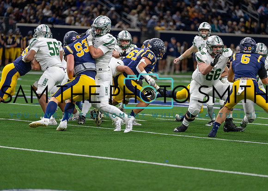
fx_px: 1595
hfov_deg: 9.6
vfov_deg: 6.9
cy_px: 96
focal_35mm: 210
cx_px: 134
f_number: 2.8
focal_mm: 200
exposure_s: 1/1000
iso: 2000
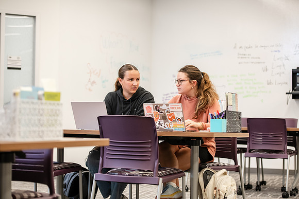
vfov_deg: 17.1
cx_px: 150
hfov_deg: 25.4
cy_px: 100
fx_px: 665
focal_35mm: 80
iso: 1000
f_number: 3.2
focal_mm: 80
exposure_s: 1/200
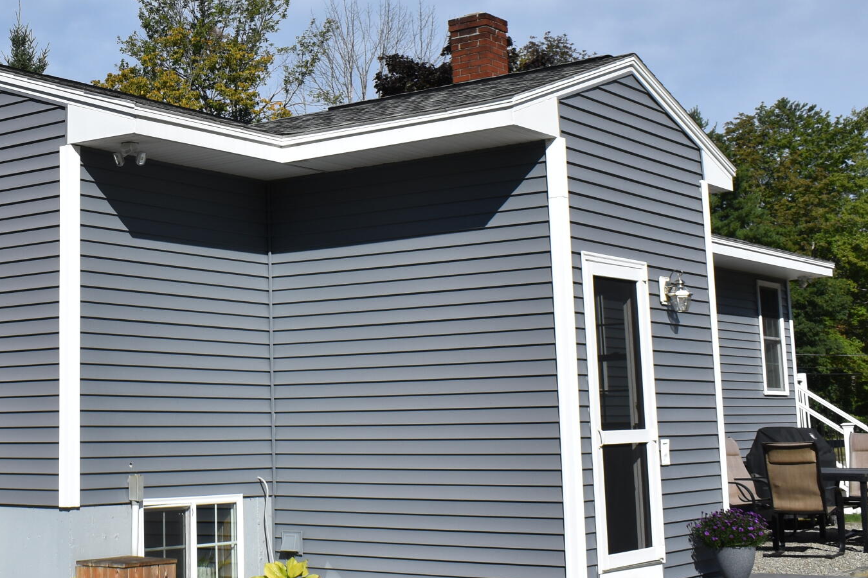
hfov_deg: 32.3
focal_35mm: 60
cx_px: 148
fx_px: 1447
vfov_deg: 22.4
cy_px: 132
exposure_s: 1/400
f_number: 10
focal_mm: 18
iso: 100
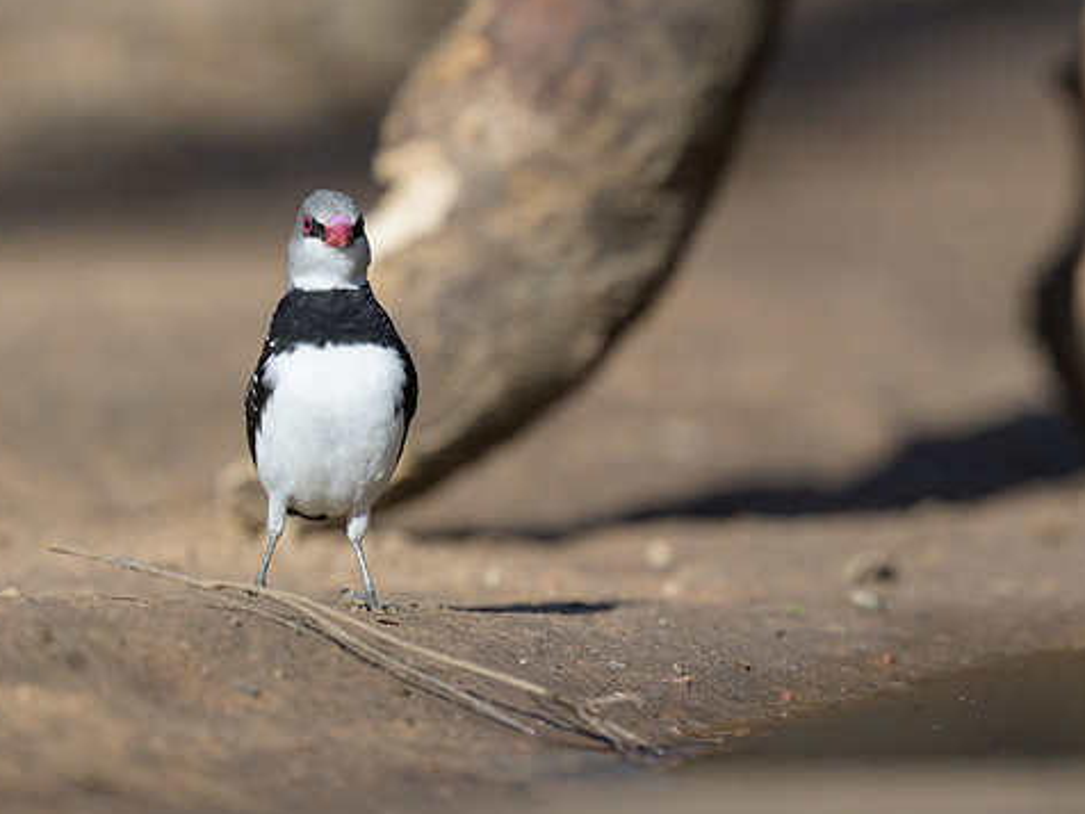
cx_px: 923
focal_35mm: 1088
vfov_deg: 1.4
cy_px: 382
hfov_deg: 1.8
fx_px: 34102
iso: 80
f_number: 2.8
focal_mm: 400
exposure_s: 1/1000
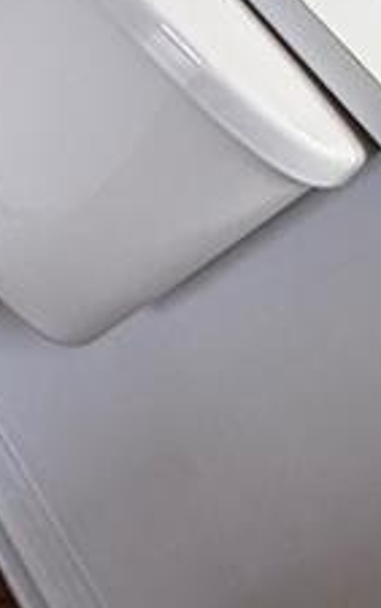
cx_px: -489
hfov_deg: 13.1
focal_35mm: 79
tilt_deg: -31.8
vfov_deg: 21.0
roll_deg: -24.9
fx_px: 1310
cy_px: -365
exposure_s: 1/121
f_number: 2.2
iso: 125
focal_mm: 2.22
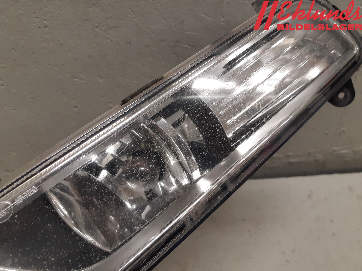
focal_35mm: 26
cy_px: 136
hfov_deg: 67.3
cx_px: 181
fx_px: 272
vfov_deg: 53.1
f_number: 1.7
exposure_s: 1/50
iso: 100
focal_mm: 3.93
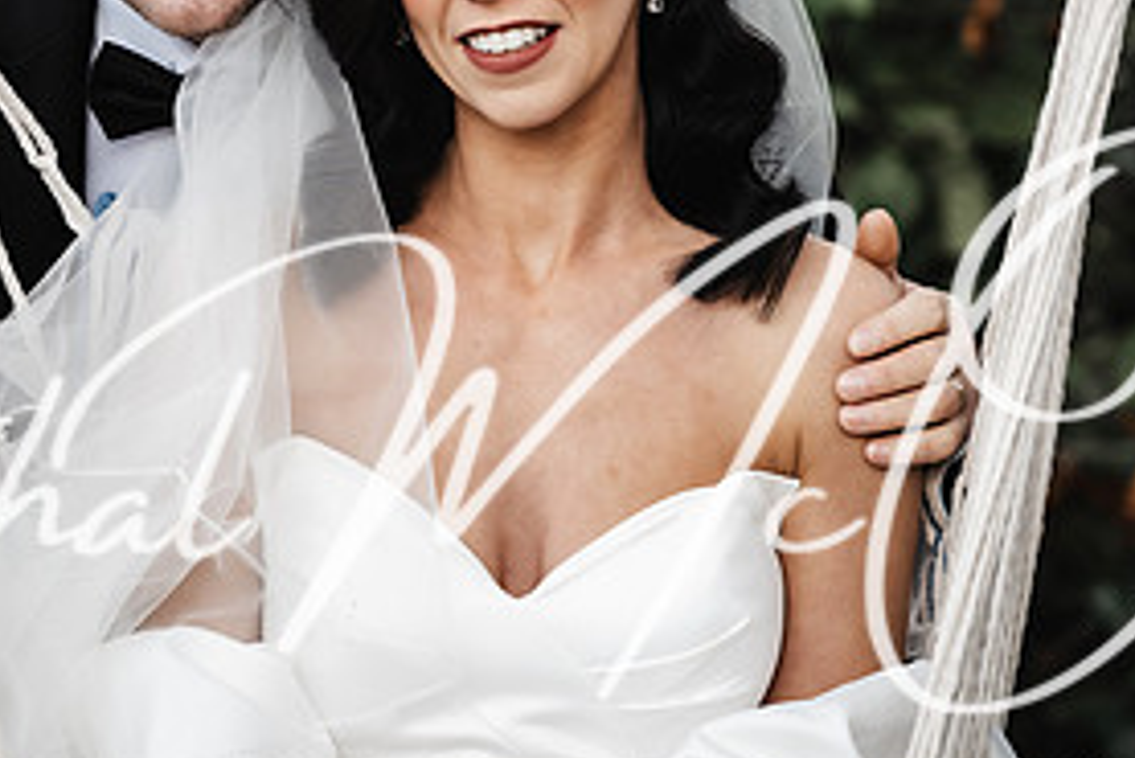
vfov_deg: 4.2
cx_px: 463
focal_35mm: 325
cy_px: 199
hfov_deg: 6.3
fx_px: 10251
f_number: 2.8
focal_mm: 155
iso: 500
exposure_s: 1/200
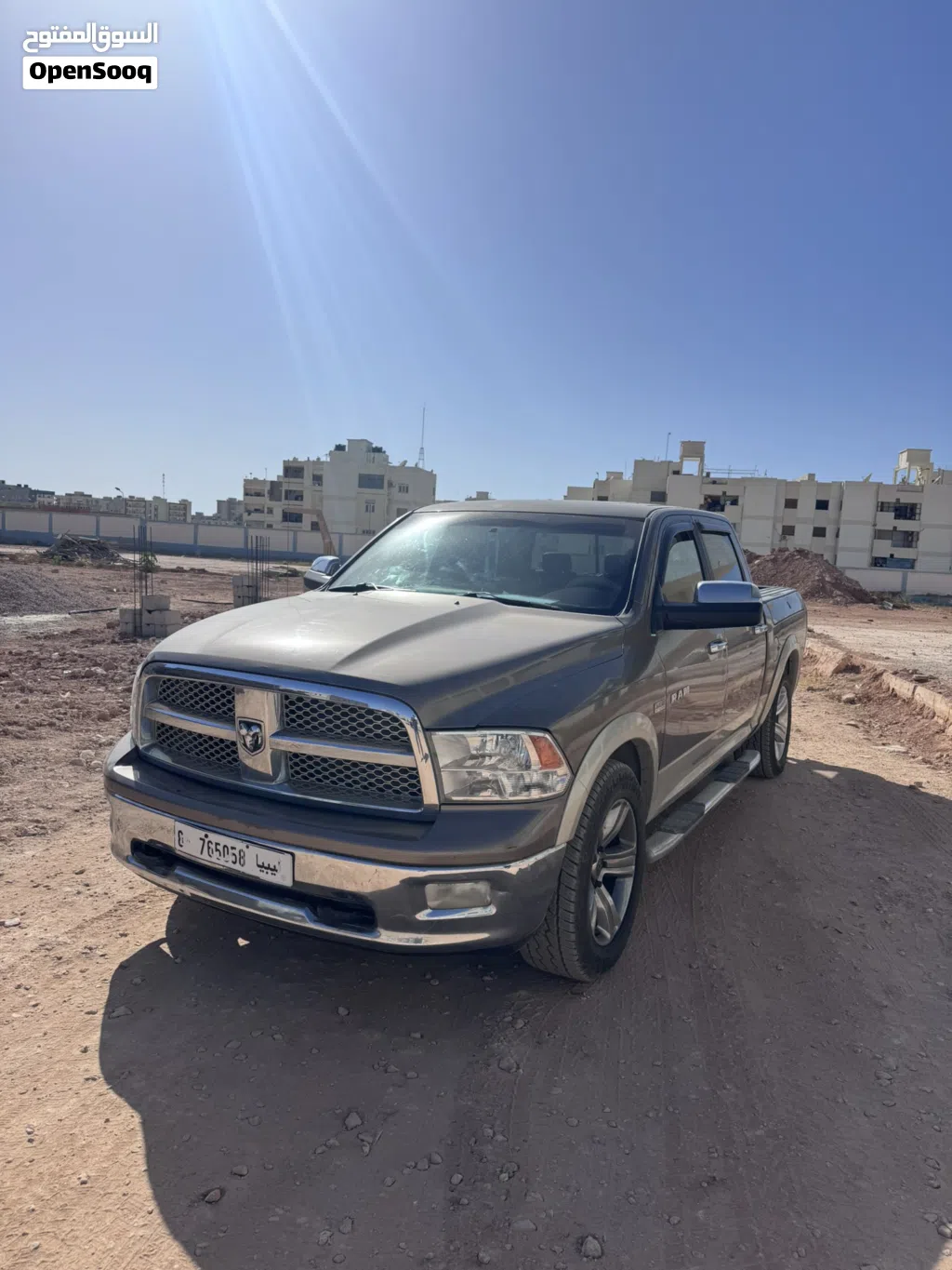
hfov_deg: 56.8
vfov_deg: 71.6
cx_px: 476
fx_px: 880
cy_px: 635
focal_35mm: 24
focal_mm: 6.76
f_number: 1.78
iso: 80
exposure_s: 1/5348
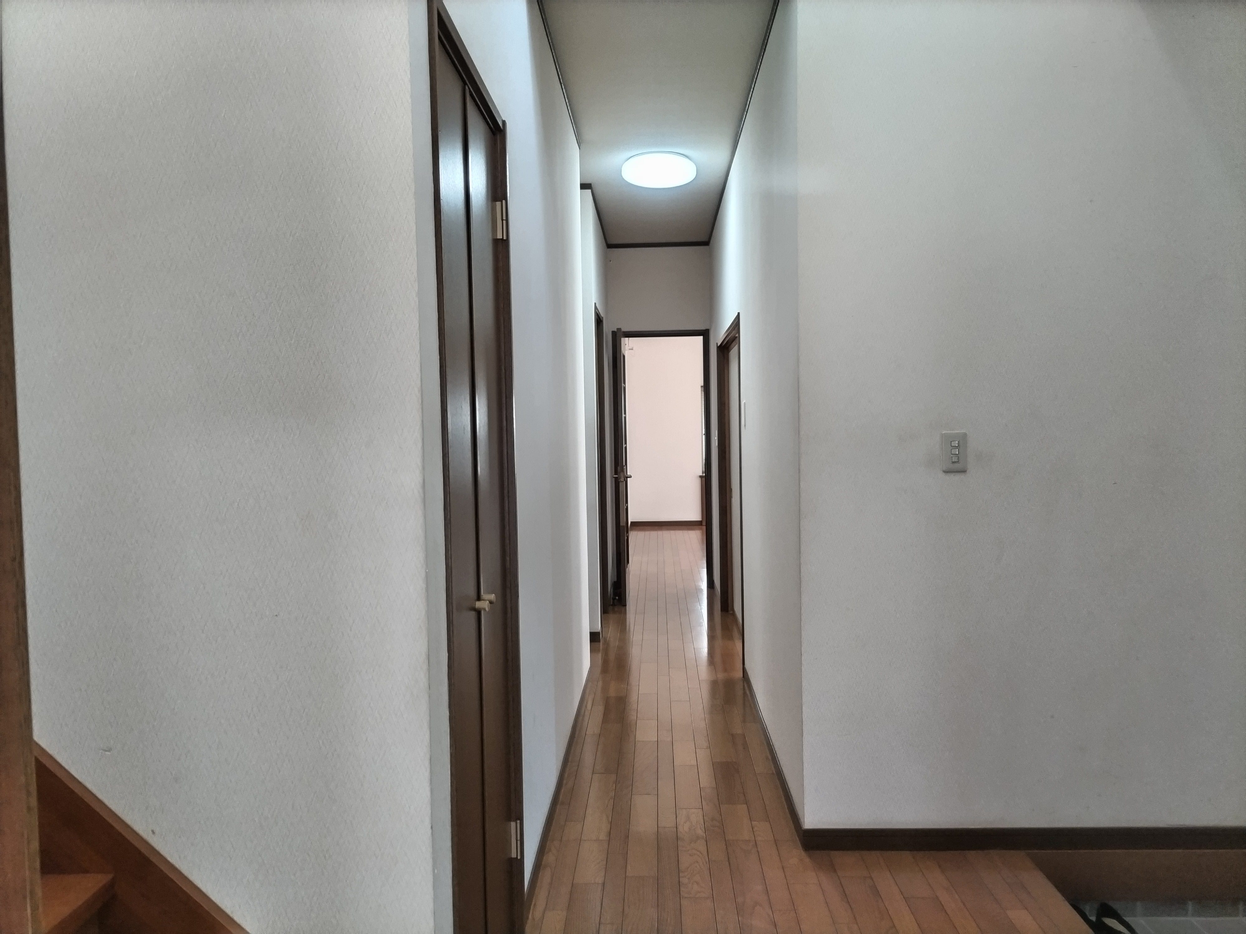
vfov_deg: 53.1
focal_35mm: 26
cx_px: 623
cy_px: 467
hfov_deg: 67.3
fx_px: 936
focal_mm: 4.8
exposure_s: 1/60
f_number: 1.79
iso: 479
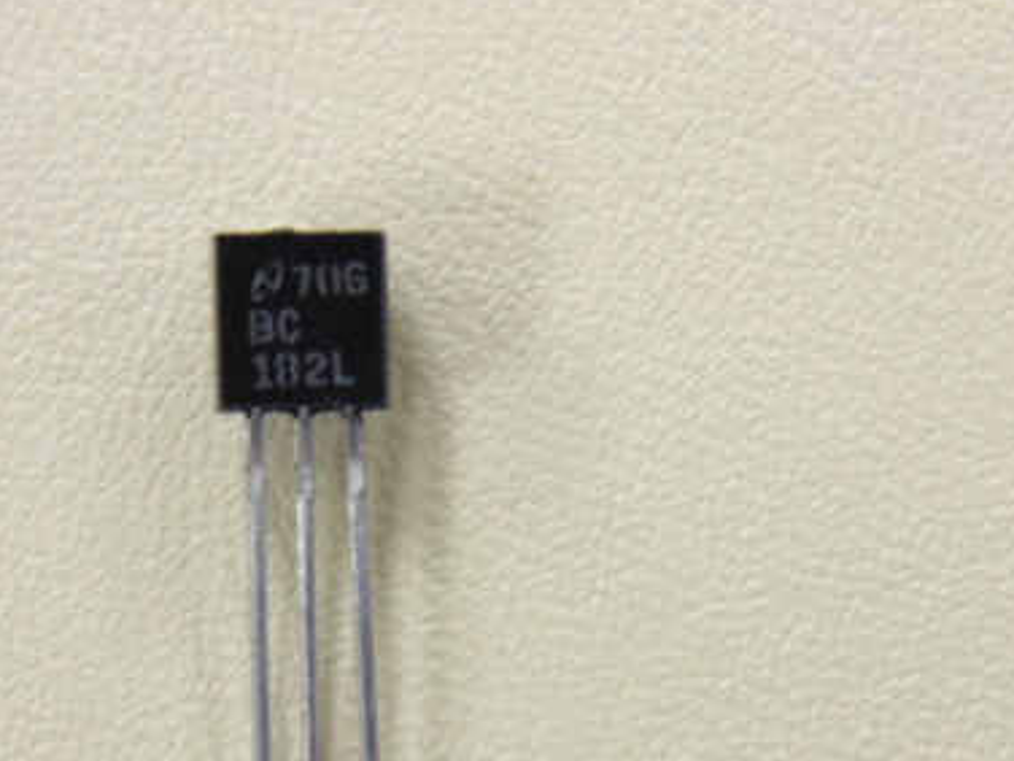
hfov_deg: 11.8
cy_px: 591
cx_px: 402
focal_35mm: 167
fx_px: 4892
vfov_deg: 8.9
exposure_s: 1/20
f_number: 4.6
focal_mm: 17.5
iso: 400
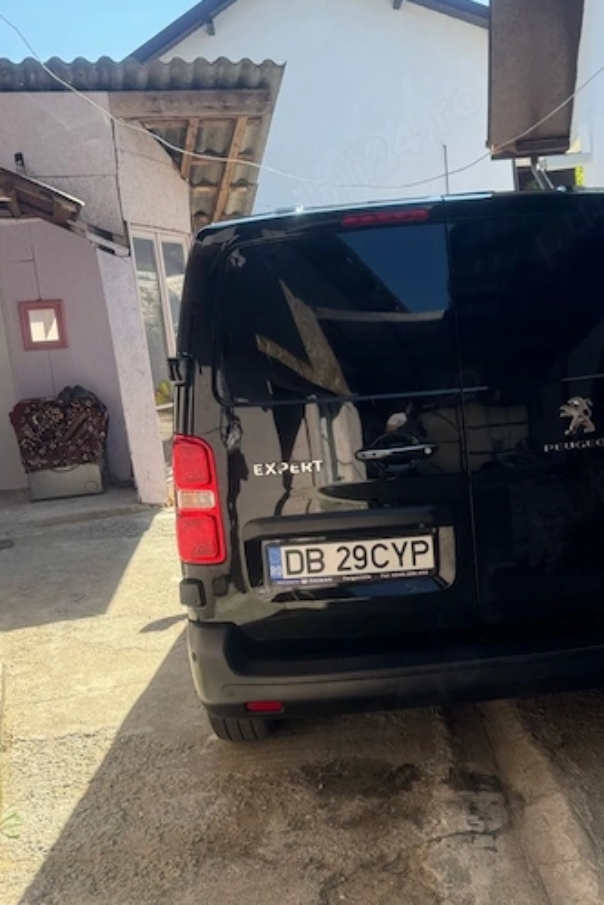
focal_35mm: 40
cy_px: 497
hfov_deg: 32.9
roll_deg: +2.8
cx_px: 437
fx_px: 1006
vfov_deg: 48.4
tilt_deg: -8.6
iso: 80
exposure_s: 1/1151
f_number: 1.78
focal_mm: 6.76
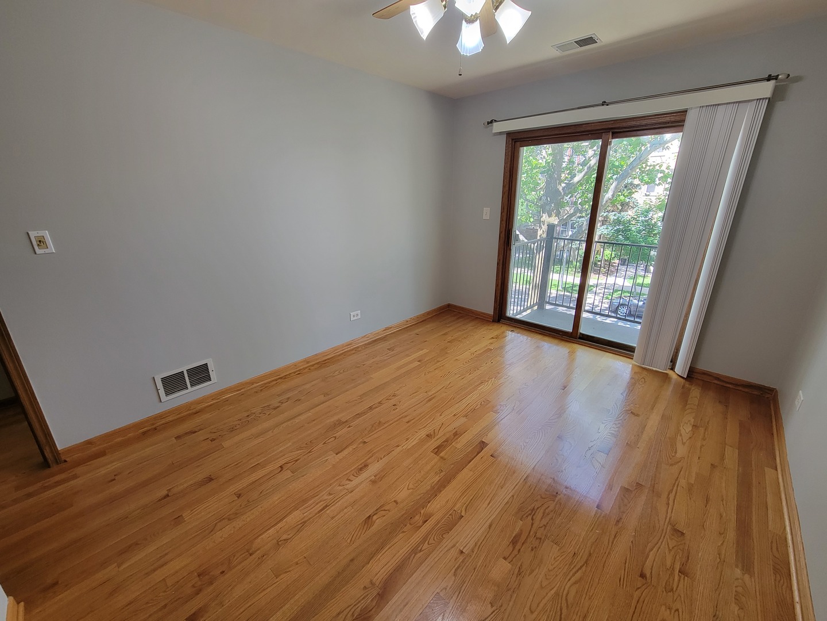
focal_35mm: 13
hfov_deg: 106.2
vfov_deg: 89.9
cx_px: 414
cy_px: 310
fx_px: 311
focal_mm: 2.2
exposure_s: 1/60
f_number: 2.2
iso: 125
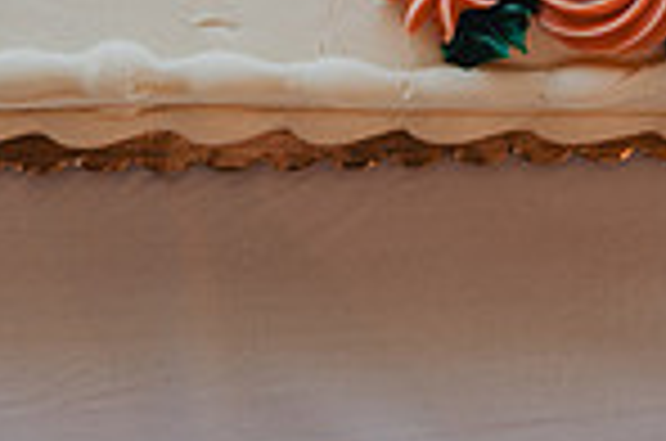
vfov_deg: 13.1
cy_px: -328
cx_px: 324
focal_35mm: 95
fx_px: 1754
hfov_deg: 21.5
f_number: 8
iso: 1600
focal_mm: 24
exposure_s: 1/200
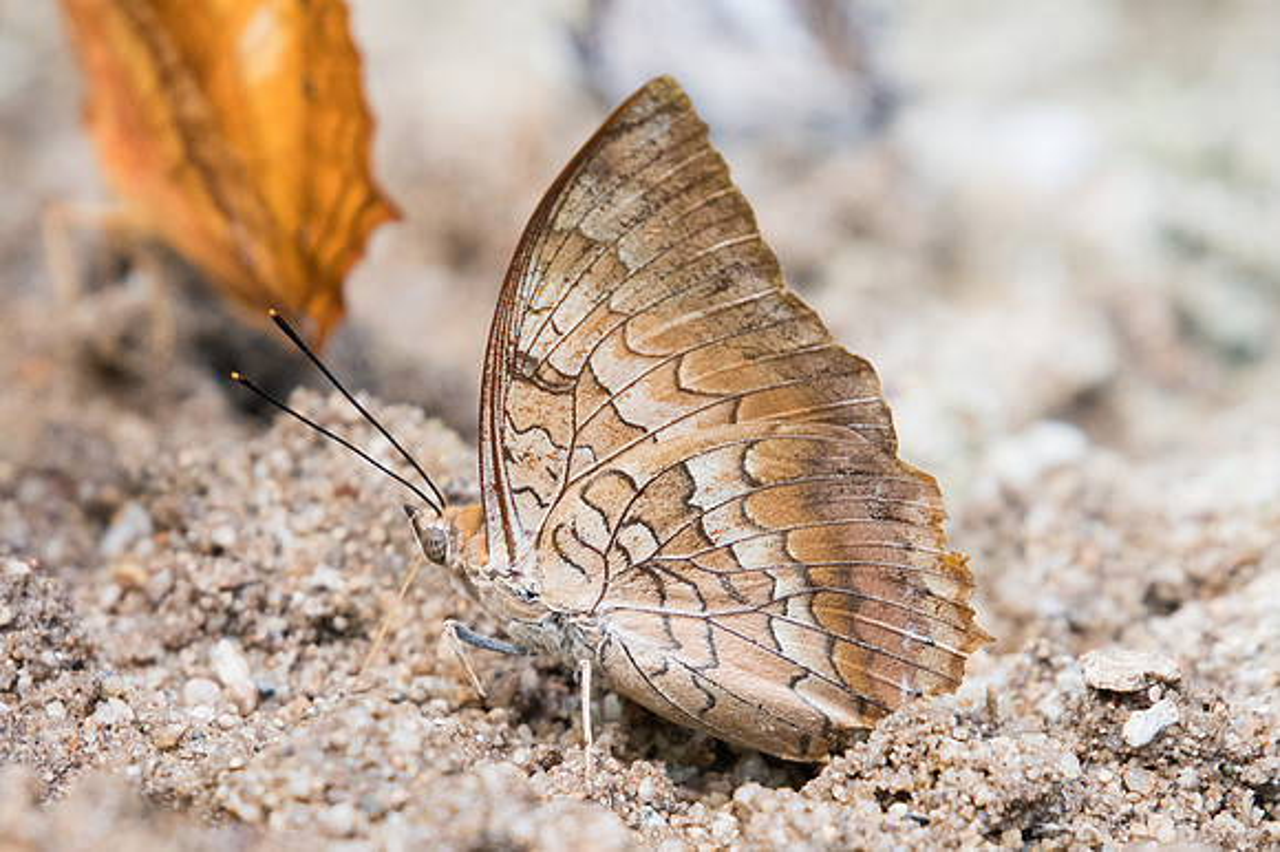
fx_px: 26877
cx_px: 640
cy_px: 479
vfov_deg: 1.8
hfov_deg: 2.7
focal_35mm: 756
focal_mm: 400
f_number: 6.3
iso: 1000
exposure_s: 1/400
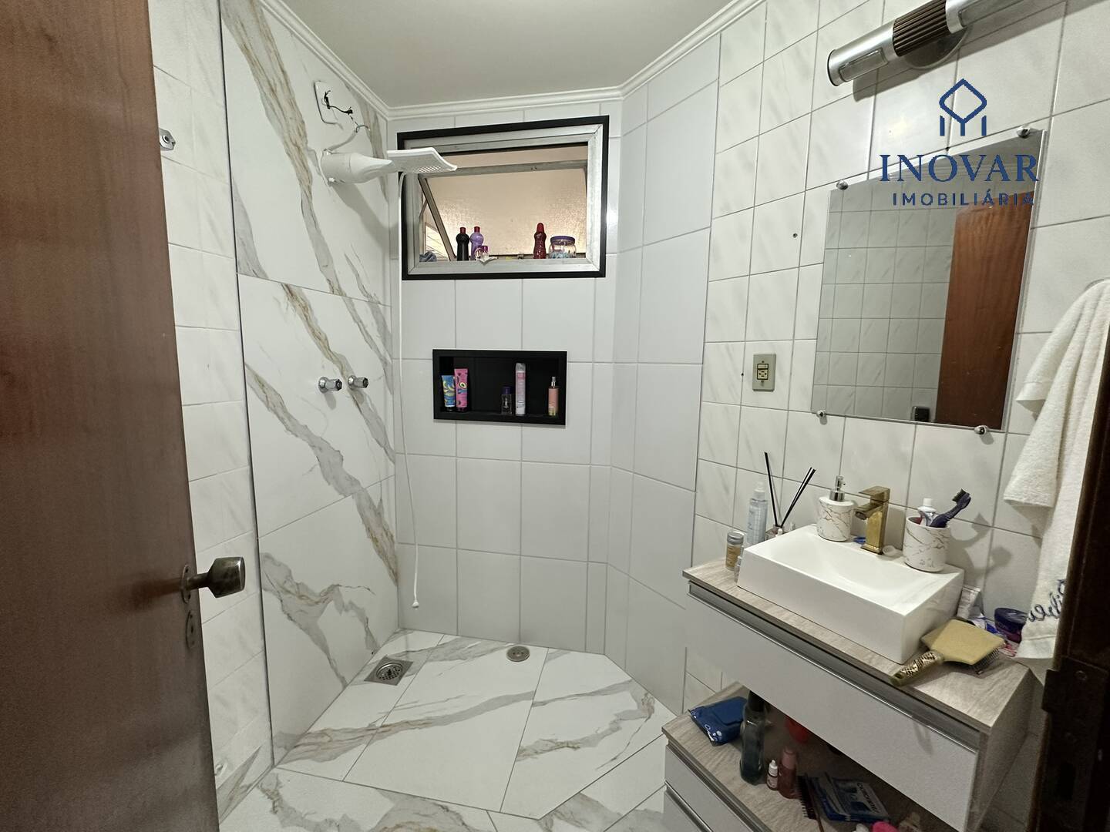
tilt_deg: -6.5
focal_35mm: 14
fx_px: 449
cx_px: 555
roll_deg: -1.5
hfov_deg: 102.1
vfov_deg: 85.7
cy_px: 416
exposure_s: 1/120
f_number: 2.2
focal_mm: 2.22
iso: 250
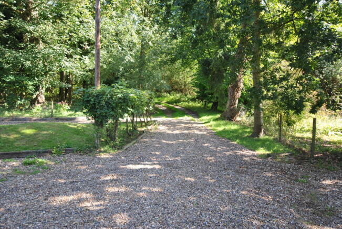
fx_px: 286
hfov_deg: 61.8
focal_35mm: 30
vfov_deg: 43.8
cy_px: 114
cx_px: 171
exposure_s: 1/50
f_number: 5.6
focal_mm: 20
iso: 200
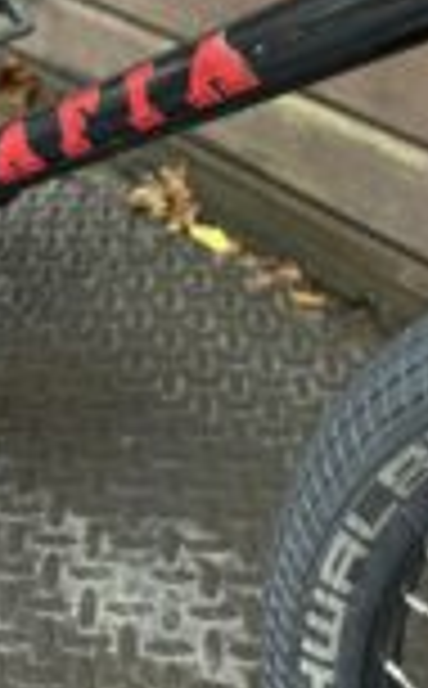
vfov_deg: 30.8
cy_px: -49
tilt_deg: -19.6
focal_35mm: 60
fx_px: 1125
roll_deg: +0.8
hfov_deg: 21.5
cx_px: 257
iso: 200
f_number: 1.78
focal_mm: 6.76
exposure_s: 1/77
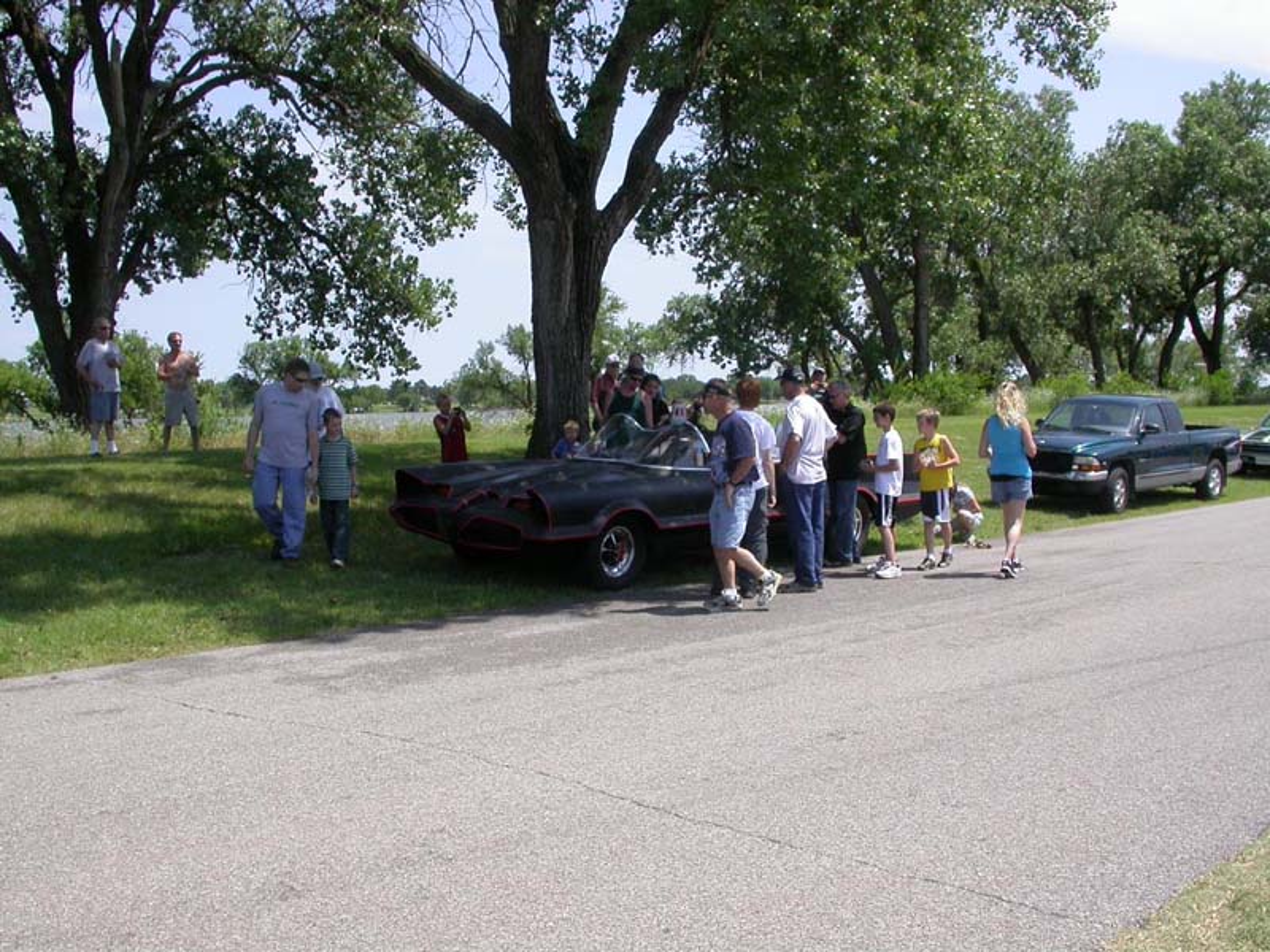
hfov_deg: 49.0
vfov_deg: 37.7
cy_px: 476
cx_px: 635
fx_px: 1394
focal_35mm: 38
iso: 100
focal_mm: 7.85
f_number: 6.7
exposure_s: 1/309
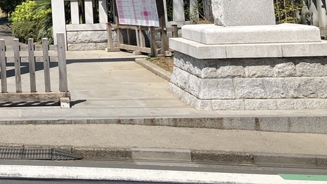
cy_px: -91
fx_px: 633
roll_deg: +2.8
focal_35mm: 73
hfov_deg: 26.6
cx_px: -36
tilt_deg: +10.0
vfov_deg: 15.3
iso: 20
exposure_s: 1/1473
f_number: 1.8
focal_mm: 4
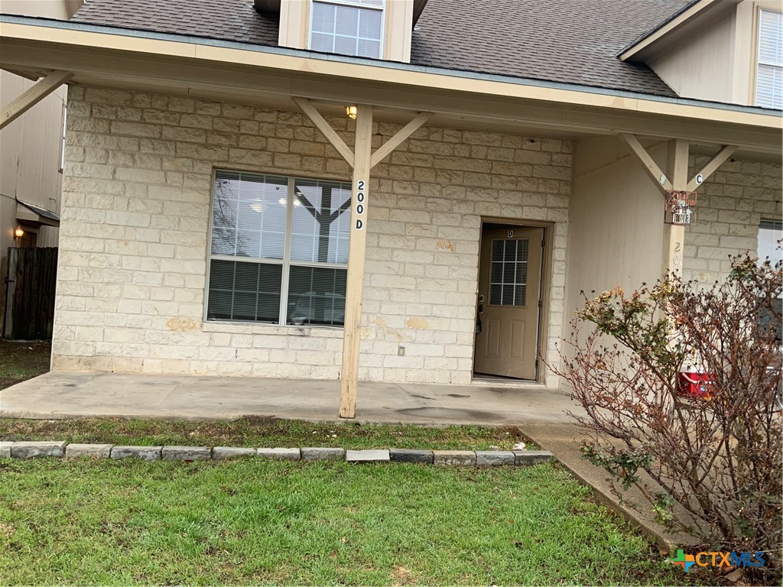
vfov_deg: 48.2
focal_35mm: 29
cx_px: 392
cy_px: 294
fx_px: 656
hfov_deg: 61.7
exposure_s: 1/122
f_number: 1.8
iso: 25
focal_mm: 3
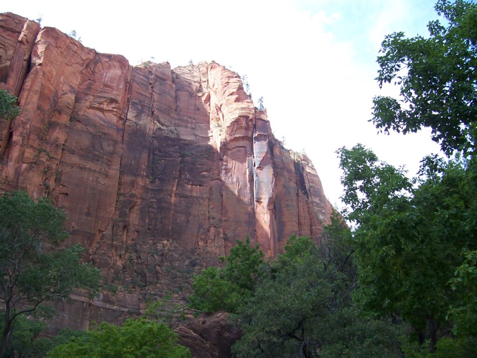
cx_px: 238
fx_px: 469
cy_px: 179
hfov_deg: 54.0
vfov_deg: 41.8
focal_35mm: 34
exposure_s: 1/350
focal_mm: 5.6
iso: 80
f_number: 2.7
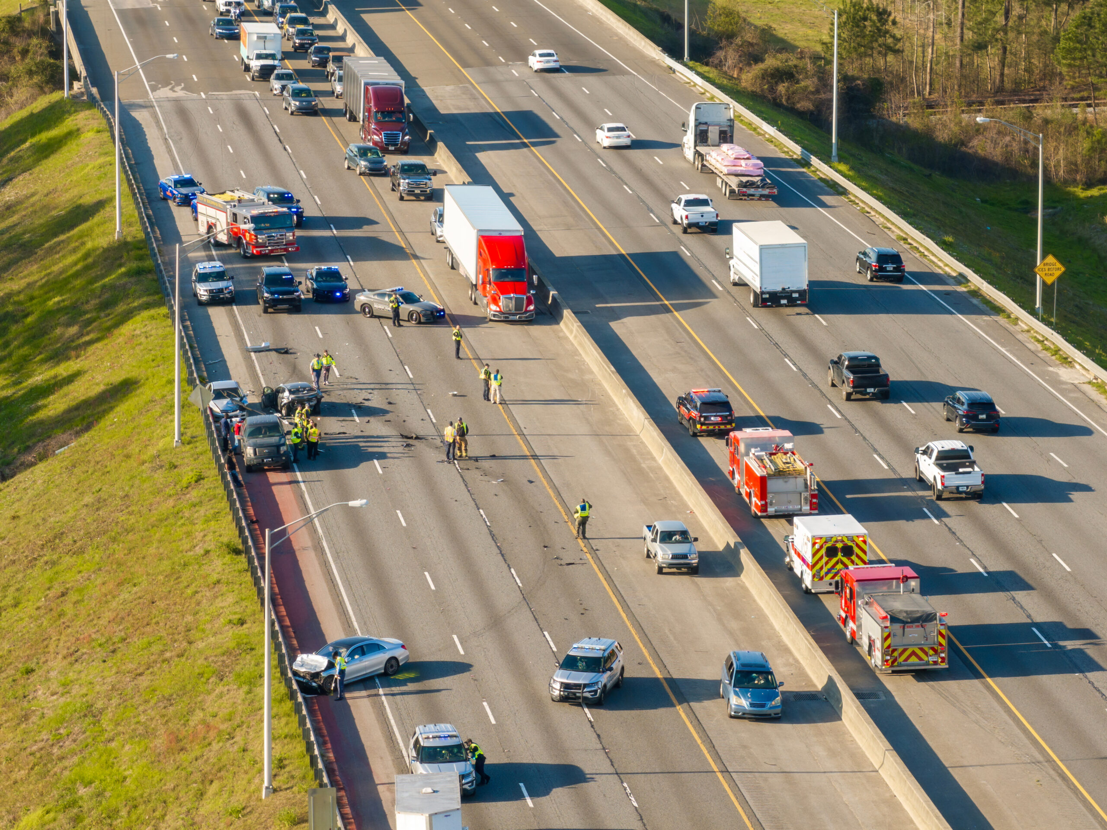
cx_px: 554
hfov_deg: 11.9
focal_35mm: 166
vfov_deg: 8.9
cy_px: 415
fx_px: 5308
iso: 100
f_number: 3.4
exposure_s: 1/240
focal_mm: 30.7
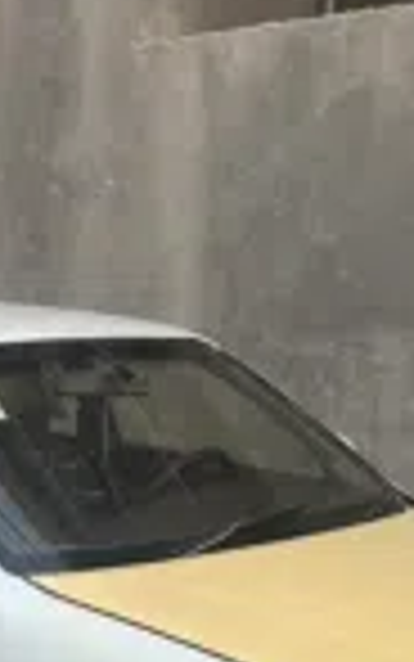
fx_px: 1353
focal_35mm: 75
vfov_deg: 26.2
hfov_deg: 17.2
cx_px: 50
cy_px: 648
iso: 125
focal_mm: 5.1
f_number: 1.6
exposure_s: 1/85
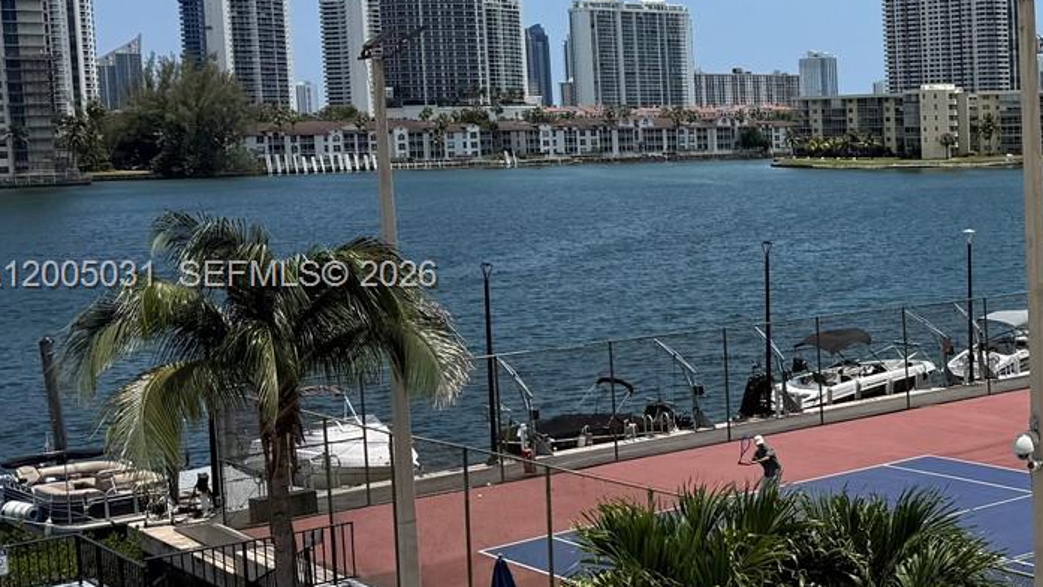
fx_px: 1659
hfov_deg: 30.8
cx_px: 1169
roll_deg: +1.6
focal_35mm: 60
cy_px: 277
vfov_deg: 20.0
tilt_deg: -4.0
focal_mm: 6.76
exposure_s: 1/6711
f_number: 1.78
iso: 80
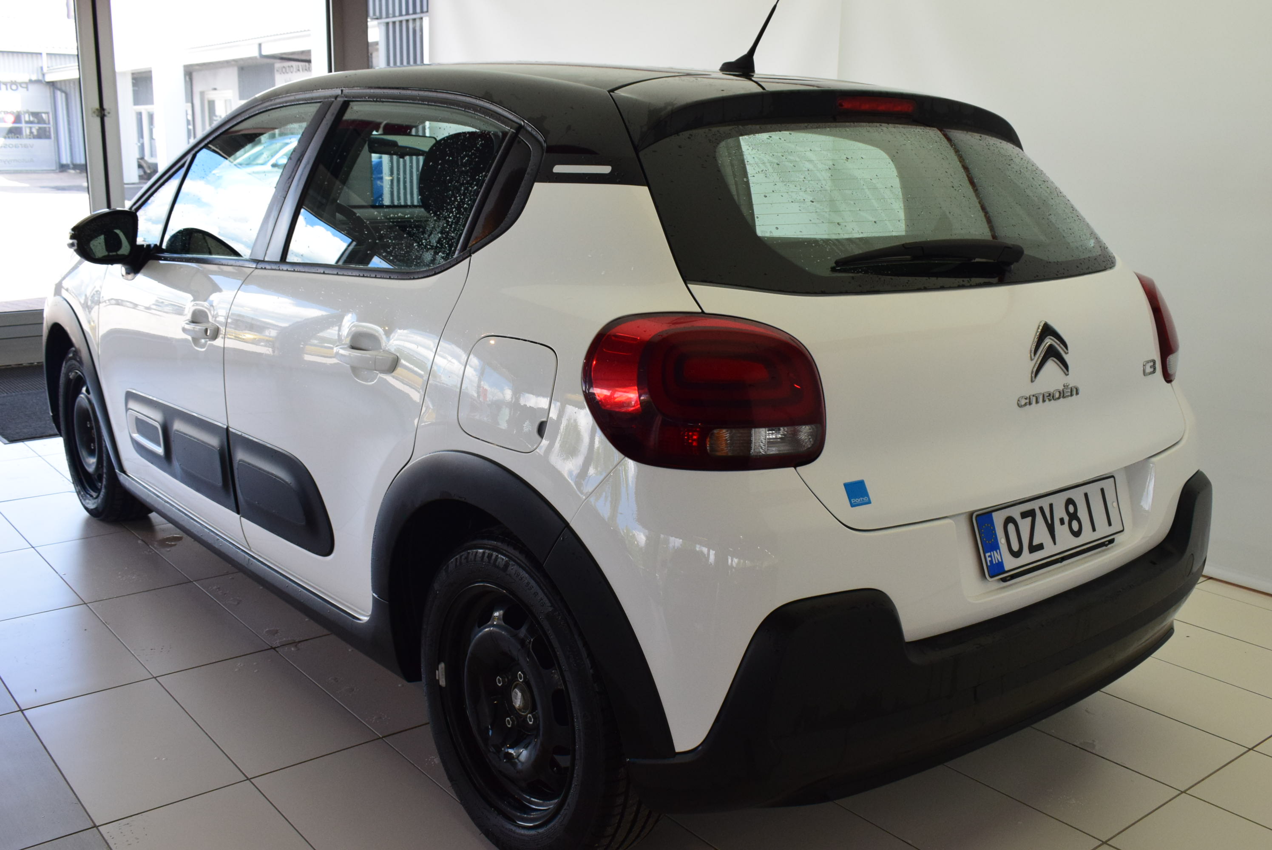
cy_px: 425
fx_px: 1220
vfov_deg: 38.4
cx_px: 636
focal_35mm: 34
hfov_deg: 55.1
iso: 1600
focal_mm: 23
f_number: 9
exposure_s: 1/320
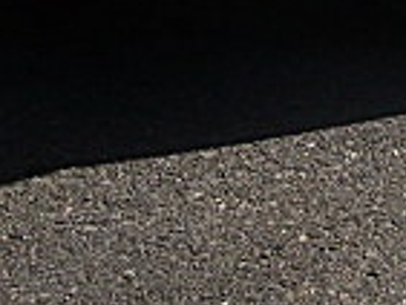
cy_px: -317
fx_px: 1913
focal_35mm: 163
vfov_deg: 8.6
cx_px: 530
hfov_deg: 11.8
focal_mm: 6.3
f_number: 2.8
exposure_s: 1/1000
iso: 50
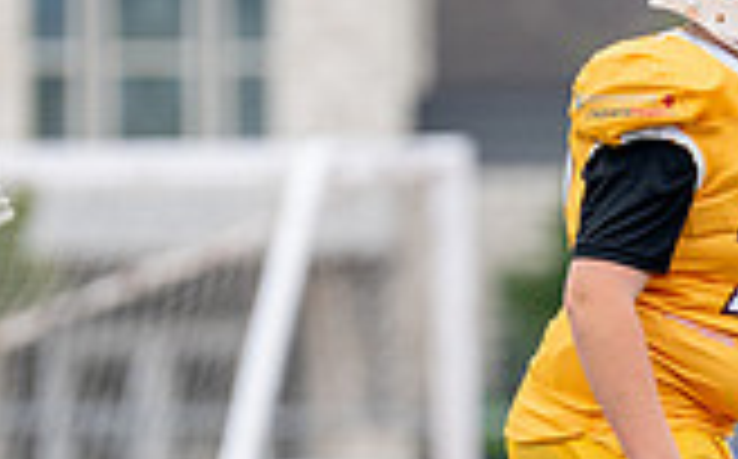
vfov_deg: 1.3
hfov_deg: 2.1
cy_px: 436
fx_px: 20447
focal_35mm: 1018
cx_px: 654
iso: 250
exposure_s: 1/2000
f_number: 2.8
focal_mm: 200
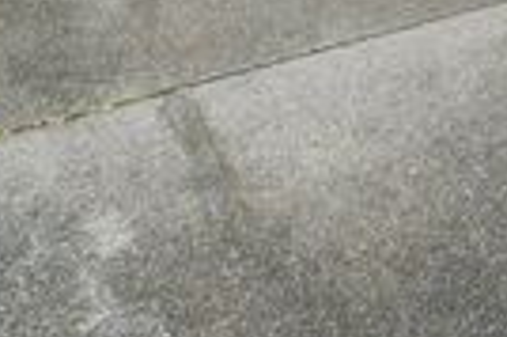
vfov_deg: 19.2
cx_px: 768
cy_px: -244
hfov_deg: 25.9
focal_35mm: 56
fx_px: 788
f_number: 9
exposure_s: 1/50
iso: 250
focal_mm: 10
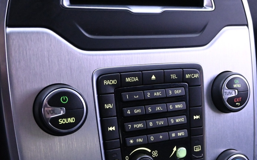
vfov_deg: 21.7
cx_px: 161
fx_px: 413
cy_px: 130
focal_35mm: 59
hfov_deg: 34.4
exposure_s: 1/30
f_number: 3.8
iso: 5000
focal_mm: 20
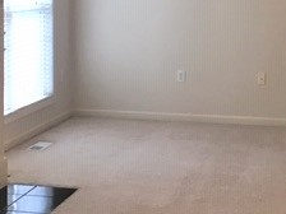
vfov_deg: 17.6
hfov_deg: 23.4
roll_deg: -1.5
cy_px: 31
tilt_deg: -4.1
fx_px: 686
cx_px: 193
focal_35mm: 83
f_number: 2.2
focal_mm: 4.15
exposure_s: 1/30
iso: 25
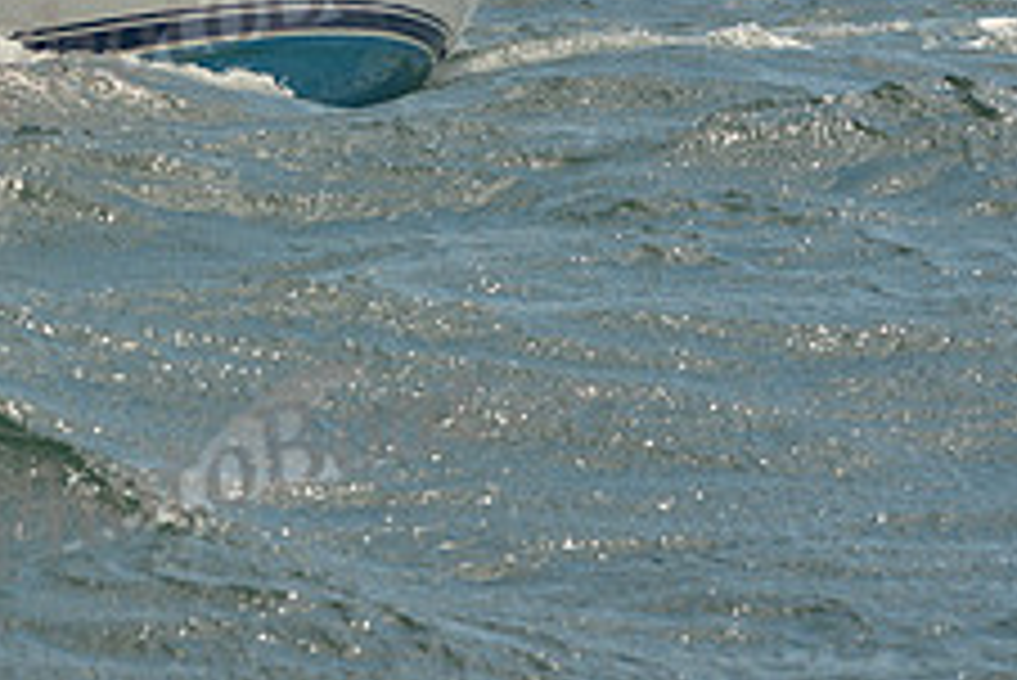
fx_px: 6162
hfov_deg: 9.3
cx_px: -256
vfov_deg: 6.3
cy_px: -173
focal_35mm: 218
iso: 400
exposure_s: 1/800
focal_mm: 85
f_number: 7.1
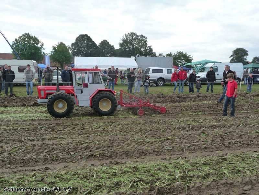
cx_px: 130
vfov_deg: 44.2
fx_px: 239
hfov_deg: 56.8
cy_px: 98
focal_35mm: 32
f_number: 3.5
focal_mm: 5.3
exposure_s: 1/500
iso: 160
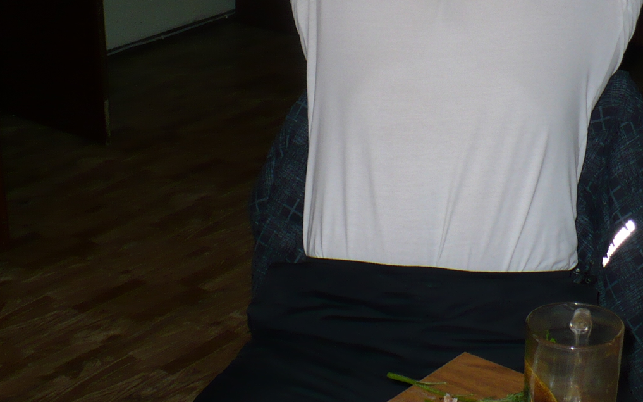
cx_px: 417
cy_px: -37
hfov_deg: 26.0
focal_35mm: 79
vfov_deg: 16.0
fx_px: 1384
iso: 100
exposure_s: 1/30
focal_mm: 6.1
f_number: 2.8
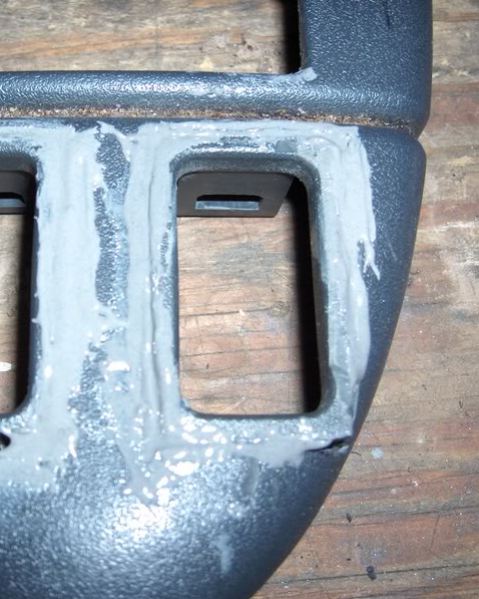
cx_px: 114
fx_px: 903
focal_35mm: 51
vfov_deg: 36.6
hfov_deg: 29.2
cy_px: 298
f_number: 4.8
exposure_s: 1/60
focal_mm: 8
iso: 100
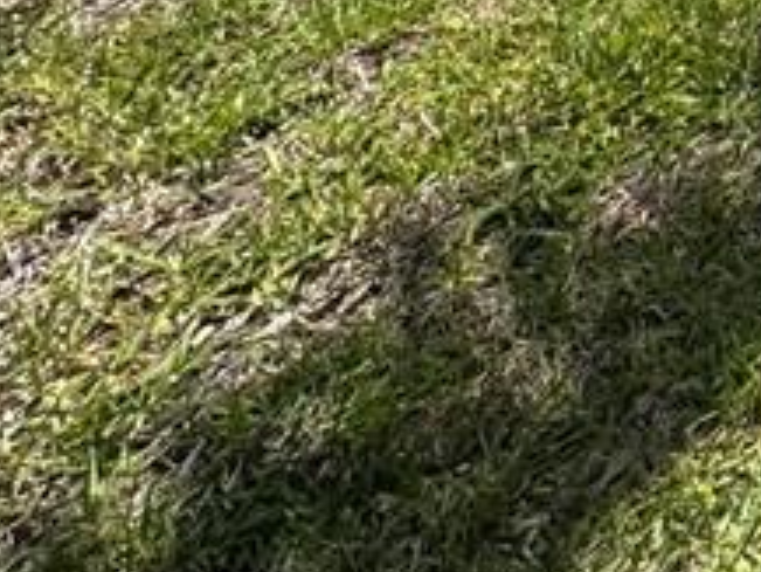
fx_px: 1452
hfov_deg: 18.4
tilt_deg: -8.7
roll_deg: -1.5
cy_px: -695
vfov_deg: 15.5
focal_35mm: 66
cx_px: 1543
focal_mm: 2.22
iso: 50
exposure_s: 1/1567
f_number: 2.2
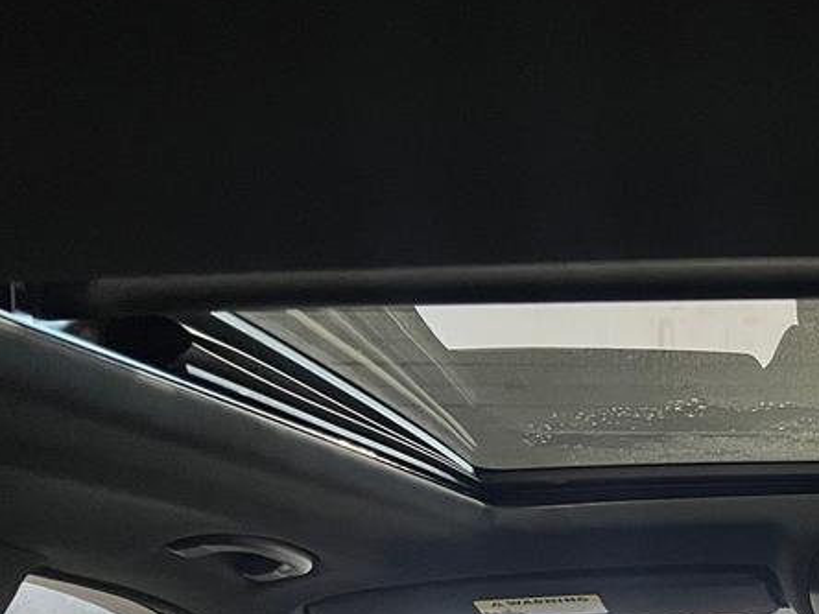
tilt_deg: -5.6
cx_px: 974
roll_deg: +0.1
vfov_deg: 18.1
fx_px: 1774
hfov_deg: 23.8
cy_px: 830
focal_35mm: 75
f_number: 1.5
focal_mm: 5.7
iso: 400
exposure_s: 1/40
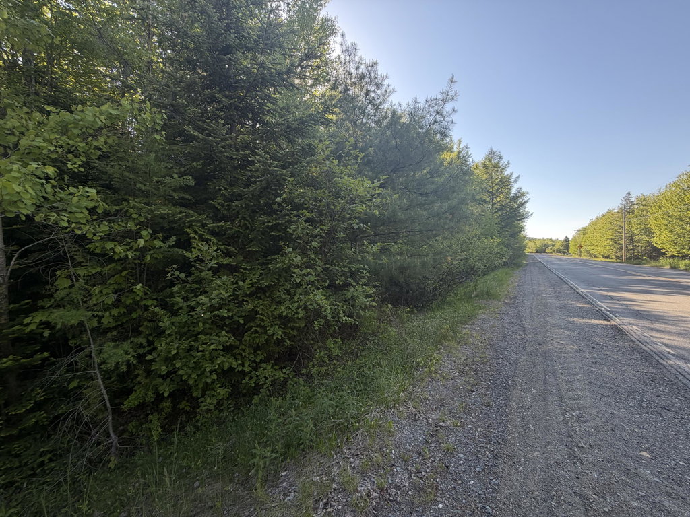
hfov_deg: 102.1
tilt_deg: +1.0
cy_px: 258
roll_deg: +0.5
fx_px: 279
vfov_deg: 85.7
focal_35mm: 14
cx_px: 345
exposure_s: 1/161
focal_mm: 2.22
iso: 64
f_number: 2.2
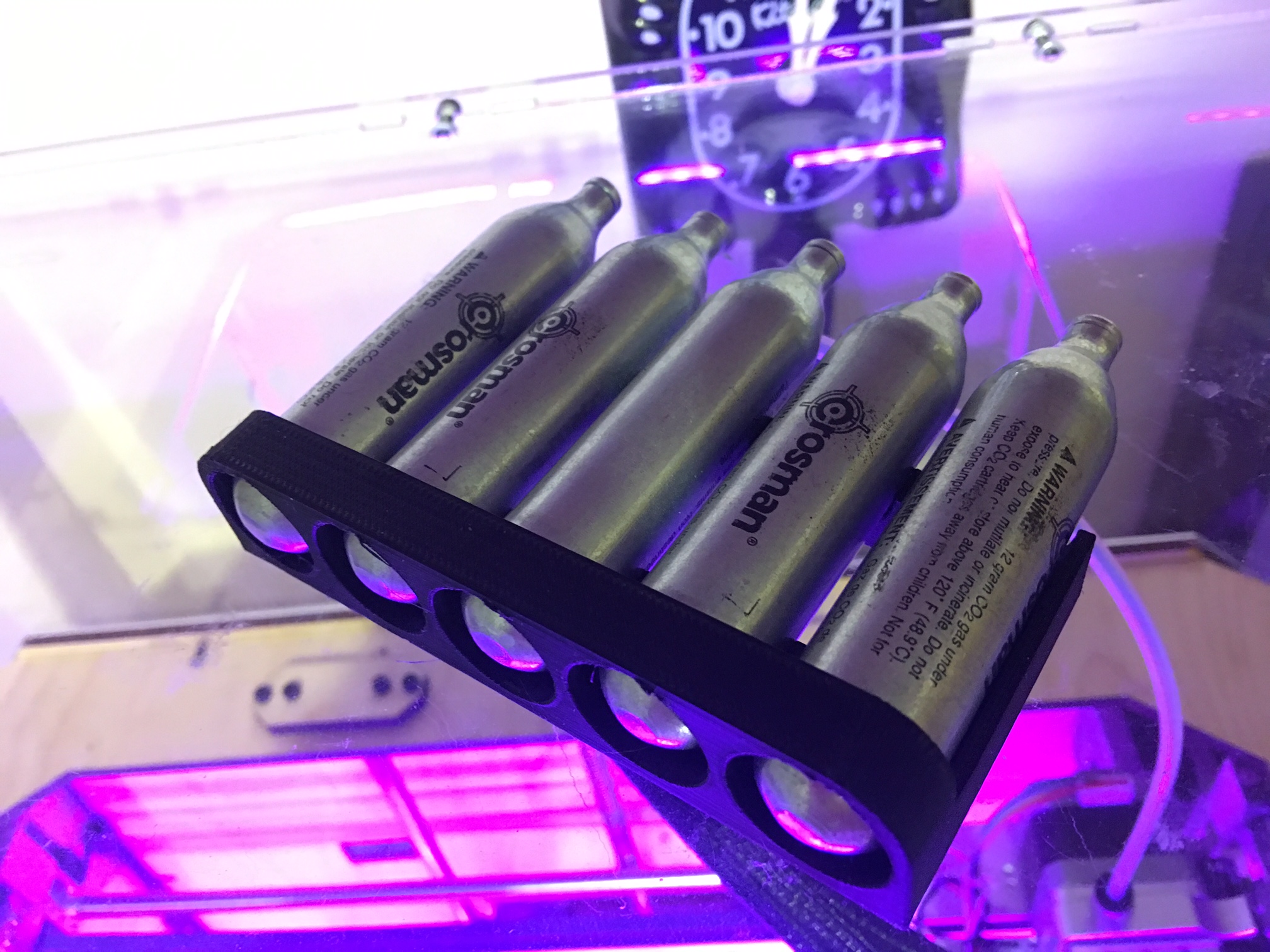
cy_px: 476
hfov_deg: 61.7
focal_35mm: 29
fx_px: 1064
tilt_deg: -45.1
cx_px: 635
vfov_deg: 48.2
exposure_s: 1/4
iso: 125
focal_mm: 4.15
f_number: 2.2
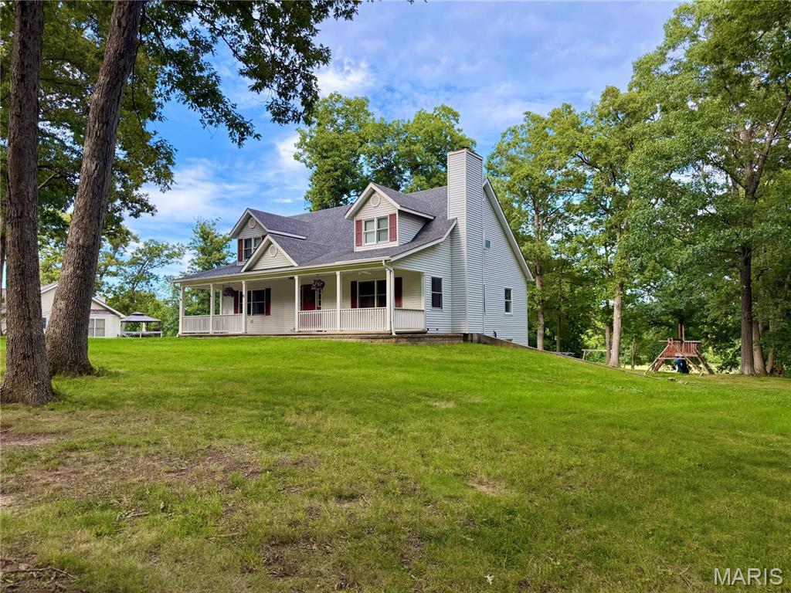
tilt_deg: +3.8
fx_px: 548
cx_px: 396
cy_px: 296
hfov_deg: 71.6
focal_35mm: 24
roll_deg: +0.8
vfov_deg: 56.8
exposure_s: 1/992
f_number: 1.78
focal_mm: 6.76
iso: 100
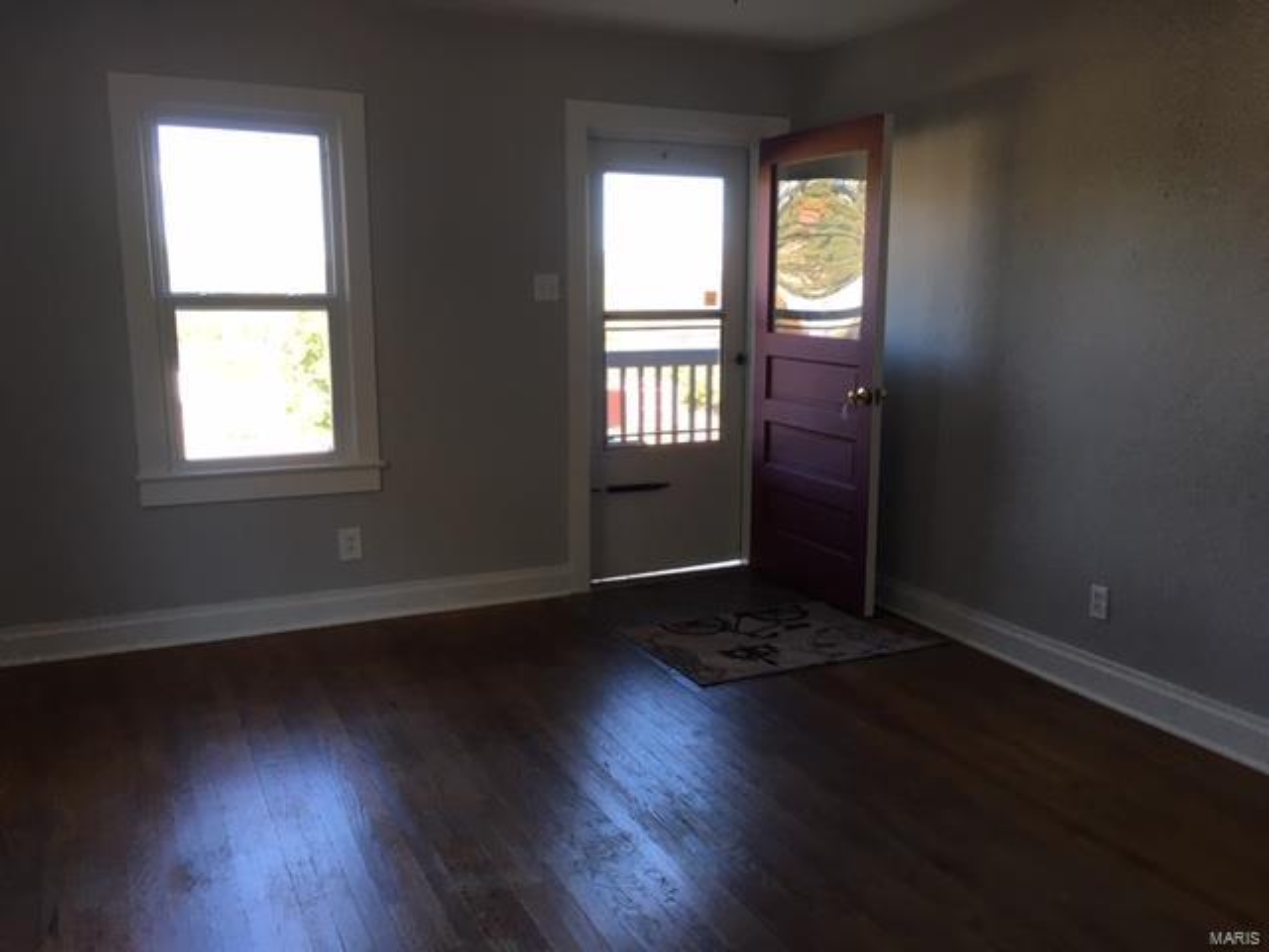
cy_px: 476
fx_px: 1063
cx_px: 634
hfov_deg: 61.7
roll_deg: +0.1
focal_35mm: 29
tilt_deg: -10.5
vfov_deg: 48.2
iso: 25
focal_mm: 4.15
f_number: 2.2
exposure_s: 1/30
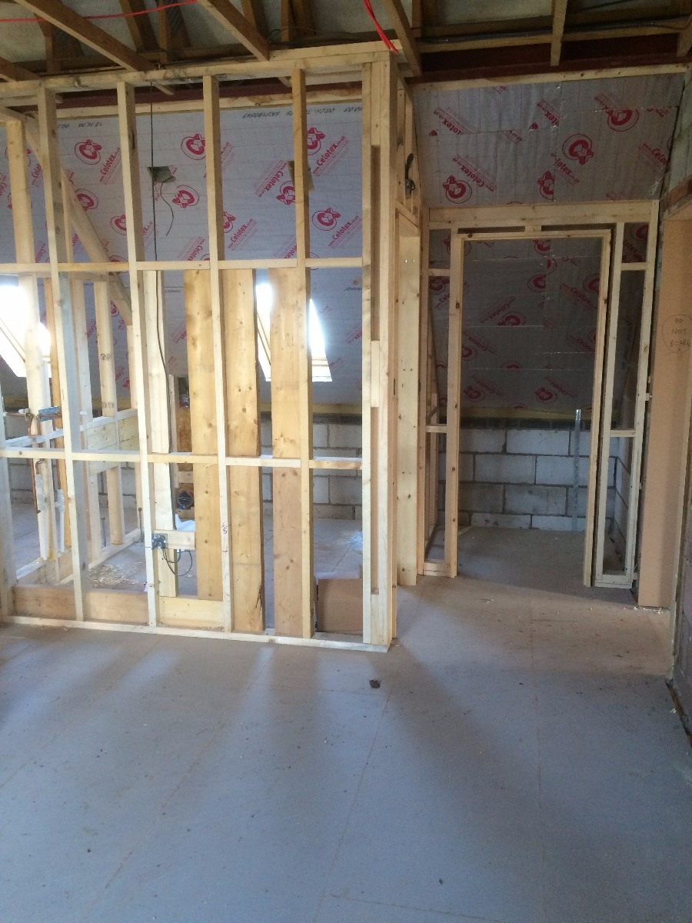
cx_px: 346
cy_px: 462
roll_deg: +1.4
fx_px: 773
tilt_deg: -11.3
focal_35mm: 29
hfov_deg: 48.2
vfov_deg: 61.7
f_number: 2.2
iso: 160
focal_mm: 4.15
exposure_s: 1/33
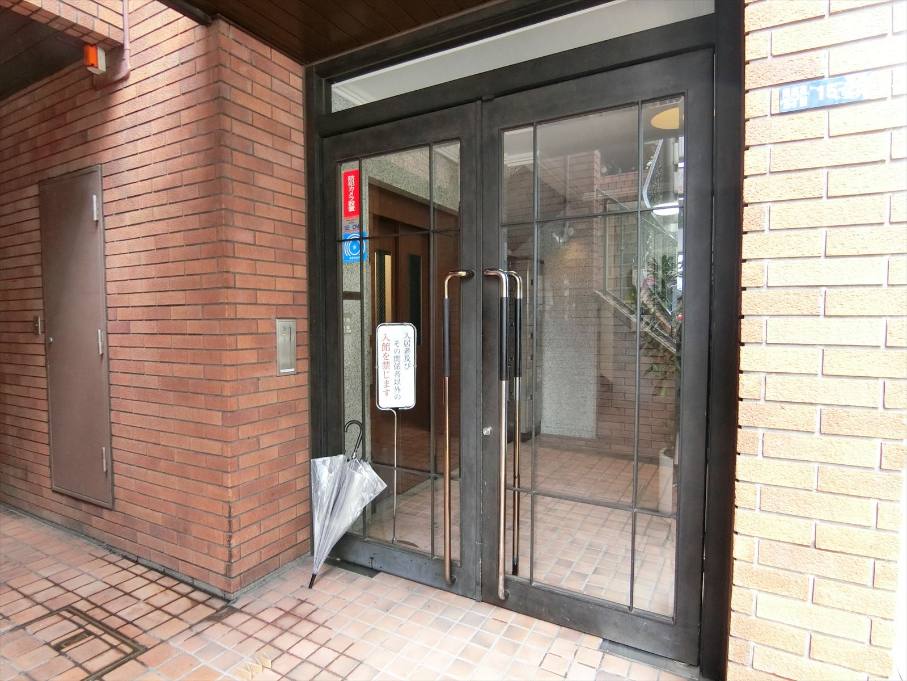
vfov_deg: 68.7
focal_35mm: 19
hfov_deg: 84.7
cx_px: 454
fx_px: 498
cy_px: 340
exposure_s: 1/60
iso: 400
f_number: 2.7
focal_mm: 4.06
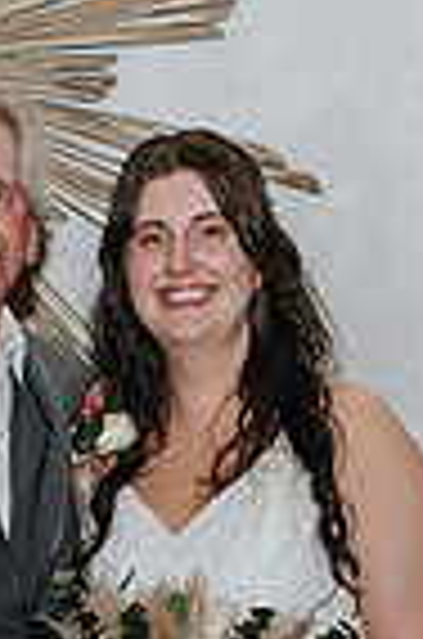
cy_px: 798
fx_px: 2993
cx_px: 153
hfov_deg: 8.1
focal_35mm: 169
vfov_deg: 11.9
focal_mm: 35
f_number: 3.2
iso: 800
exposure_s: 1/200
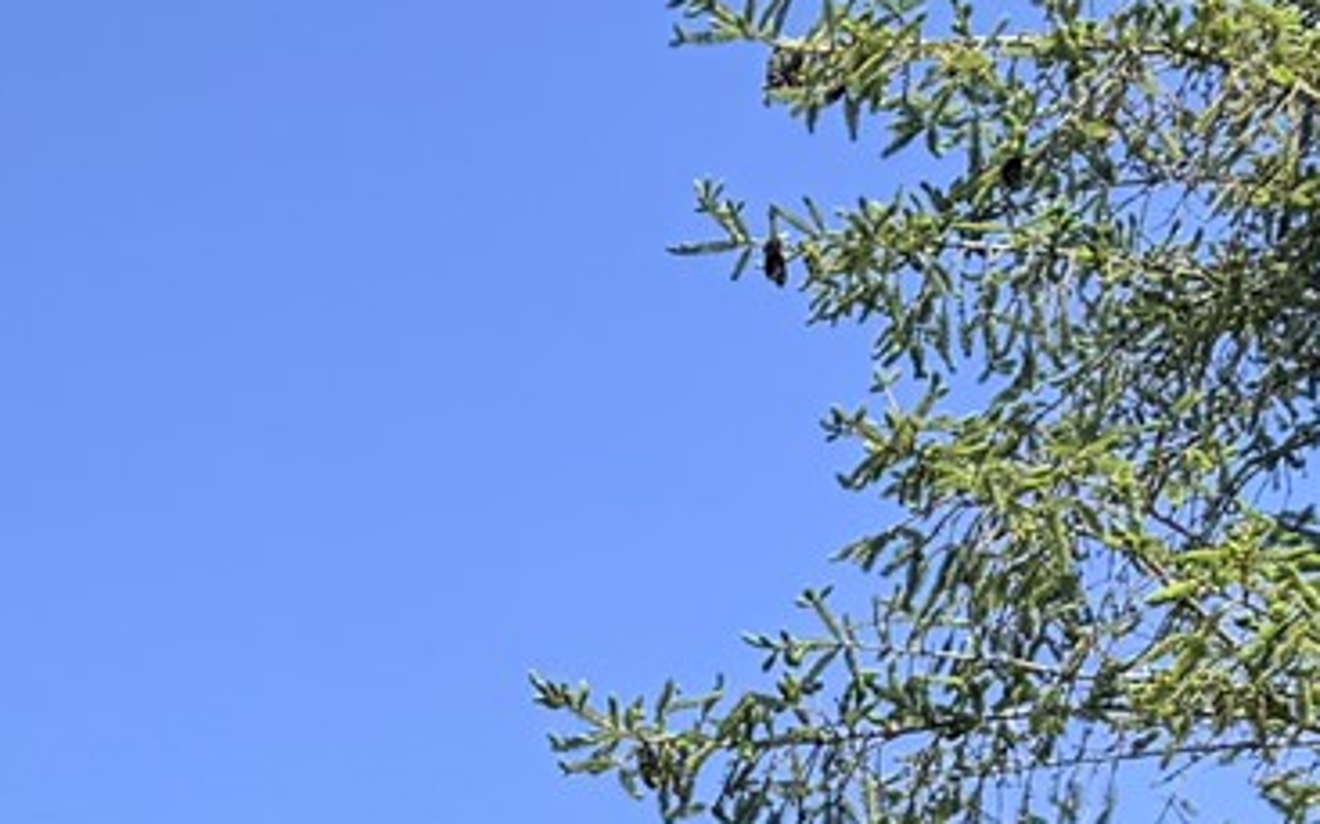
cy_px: 1893
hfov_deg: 12.6
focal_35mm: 142
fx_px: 5106
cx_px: -1464
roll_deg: -1.3
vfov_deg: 8.5
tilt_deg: +7.6
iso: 100
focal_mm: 6.76
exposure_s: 1/3145
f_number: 1.78
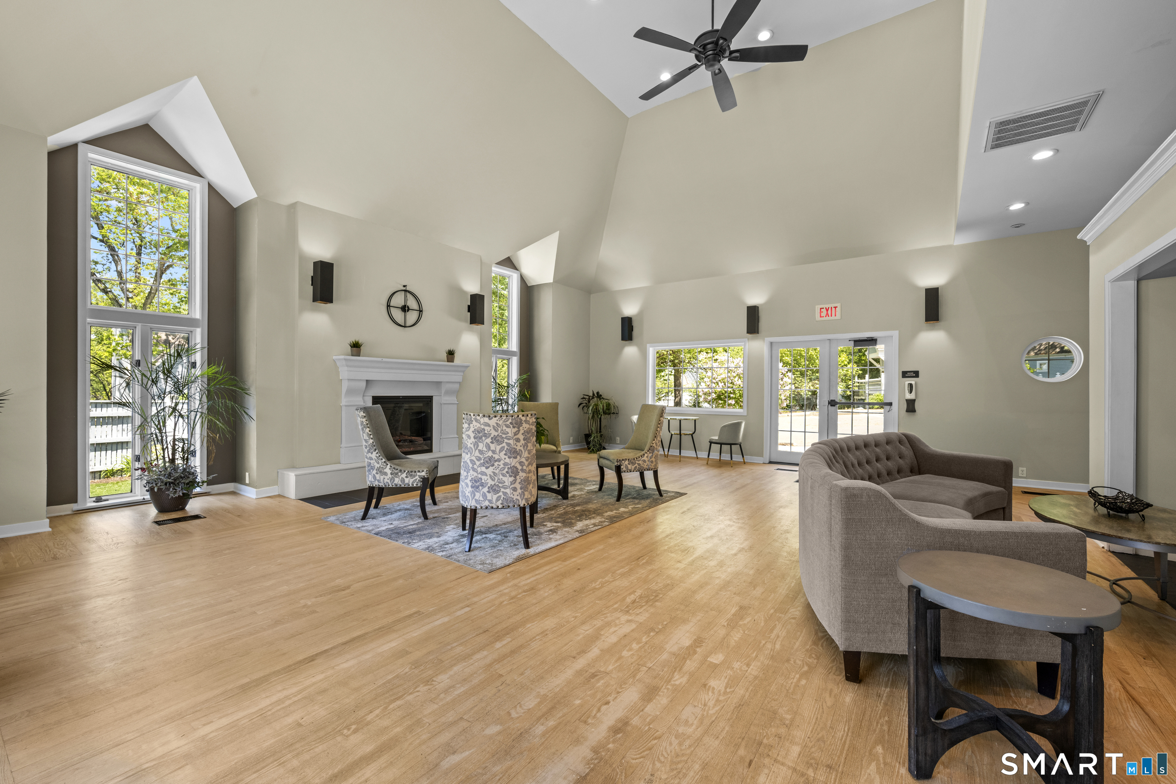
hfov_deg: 100.4
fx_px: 490
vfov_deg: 77.3
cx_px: 588
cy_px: 392
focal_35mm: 15
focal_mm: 15
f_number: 9
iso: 320
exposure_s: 1/10
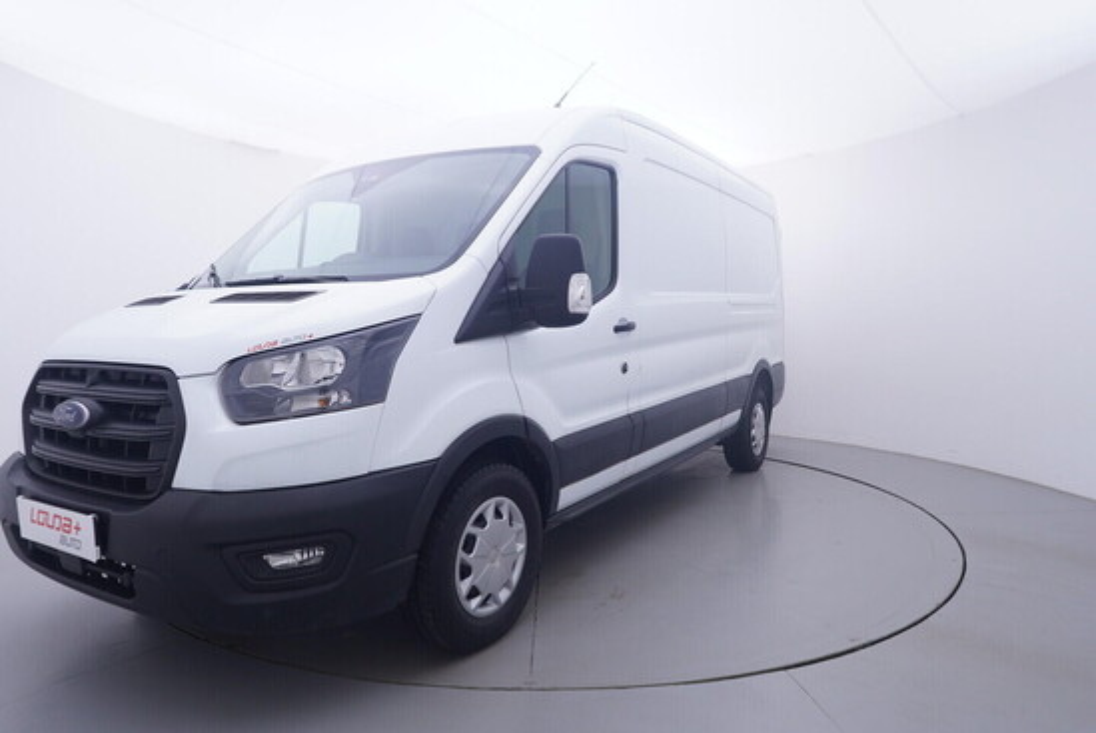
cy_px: 366
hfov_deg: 77.3
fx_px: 686
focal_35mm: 22
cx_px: 548
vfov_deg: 56.2
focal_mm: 15
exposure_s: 1/80
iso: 200
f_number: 5
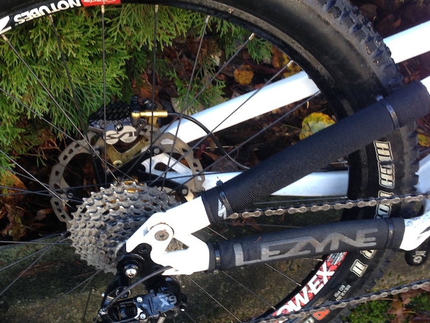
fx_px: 596
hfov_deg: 39.2
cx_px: 140
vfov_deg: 30.3
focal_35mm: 48
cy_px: 169
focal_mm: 4.12
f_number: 2.4
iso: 50
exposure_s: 1/30
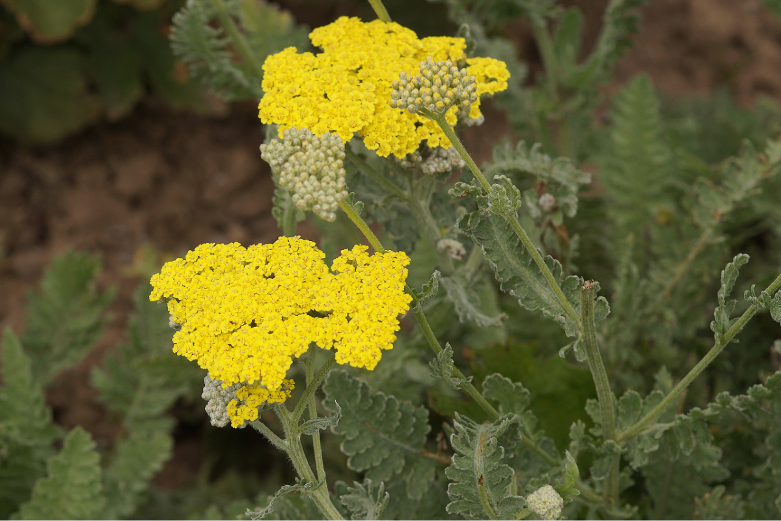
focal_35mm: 150
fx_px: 3254
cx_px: 390
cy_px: 260
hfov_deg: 13.7
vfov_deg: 9.1
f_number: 7.1
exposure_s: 1/200
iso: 100
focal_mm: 100
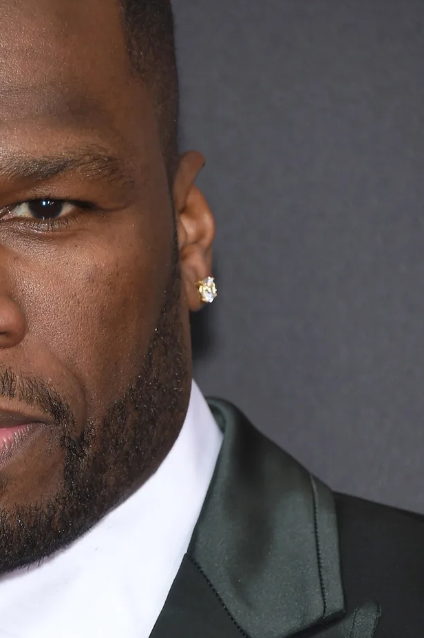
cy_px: 410
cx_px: -15
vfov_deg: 3.3
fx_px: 11022
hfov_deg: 2.2
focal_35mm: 623
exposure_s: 1/160
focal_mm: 300
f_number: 5.6
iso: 640
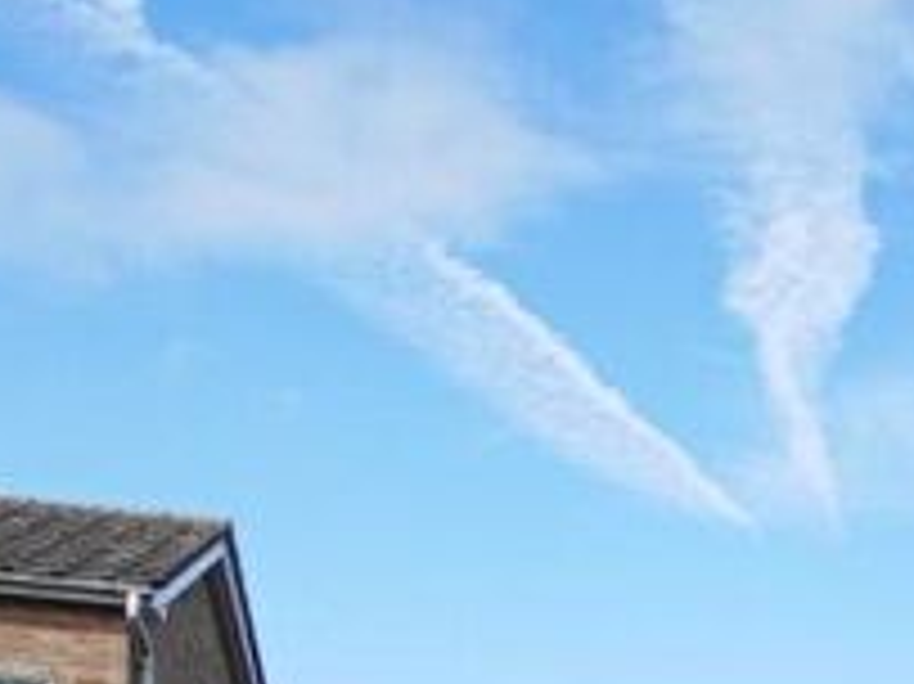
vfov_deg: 18.5
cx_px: 1263
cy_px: 1064
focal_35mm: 69
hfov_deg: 23.9
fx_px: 1821
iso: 200
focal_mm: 10
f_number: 7.1
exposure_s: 1/320
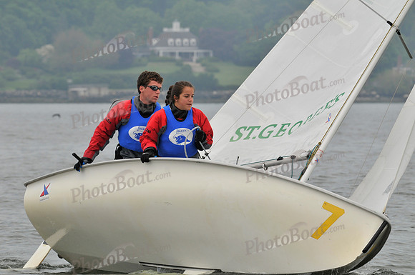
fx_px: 2417
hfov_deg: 9.8
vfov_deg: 6.5
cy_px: 138
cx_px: 208
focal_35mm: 210
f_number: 8
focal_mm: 140
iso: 200
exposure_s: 1/640
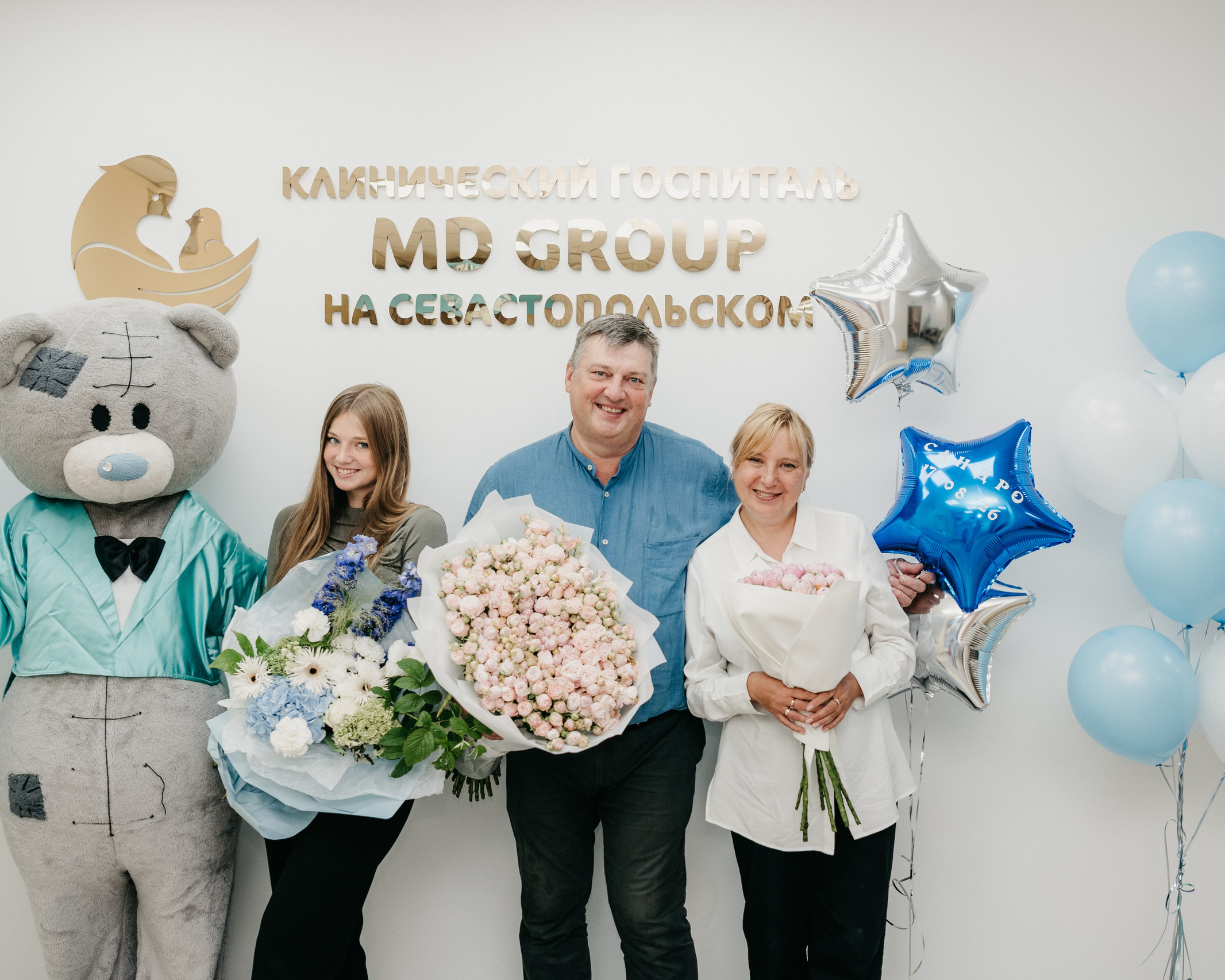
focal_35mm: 38
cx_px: 650
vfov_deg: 39.2
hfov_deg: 47.9
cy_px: 484
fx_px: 1378
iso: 320
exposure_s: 1/160
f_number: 4
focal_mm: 29
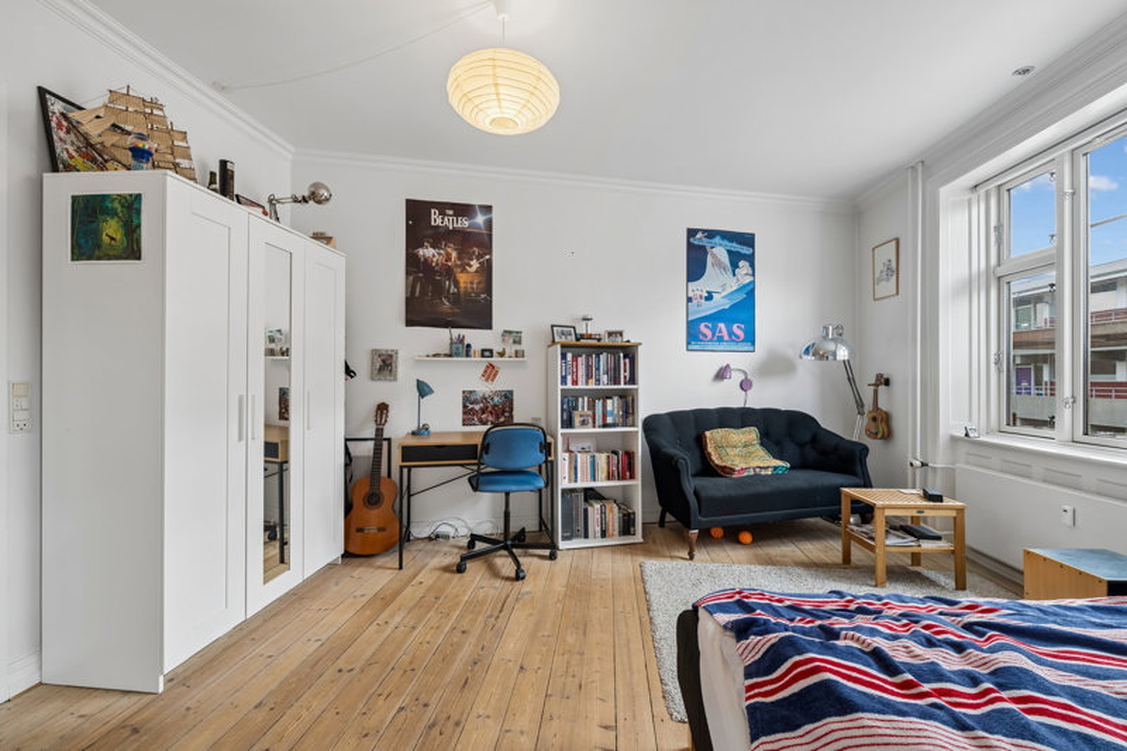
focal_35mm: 15
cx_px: 564
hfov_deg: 100.4
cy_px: 376
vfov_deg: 77.3
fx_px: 469
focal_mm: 15
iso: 125
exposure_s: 1/6
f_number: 8
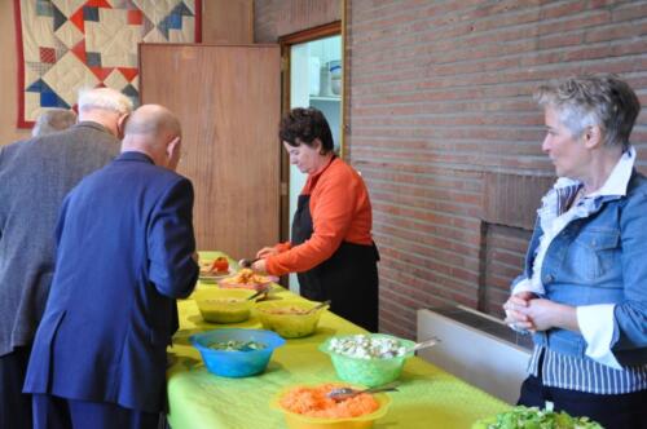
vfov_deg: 29.8
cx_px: 324
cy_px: 214
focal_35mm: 45
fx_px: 808
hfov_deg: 43.7
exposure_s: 1/50
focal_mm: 30
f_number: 5
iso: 2000
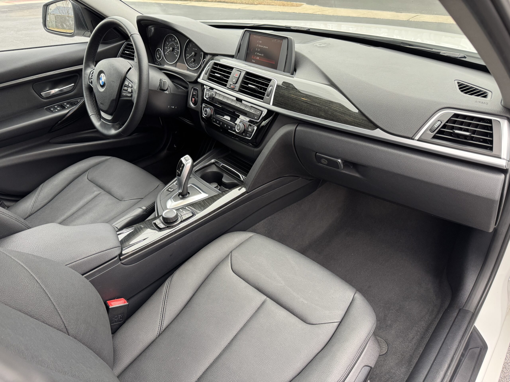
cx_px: 255
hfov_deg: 71.6
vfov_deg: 56.8
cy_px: 191
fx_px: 354
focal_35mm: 24
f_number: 1.78
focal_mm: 6.76
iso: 250
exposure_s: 1/60
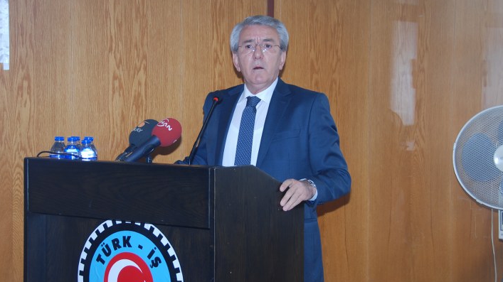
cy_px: 151
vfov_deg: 14.7
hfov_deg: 25.9
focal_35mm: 82
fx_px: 1093
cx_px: 226
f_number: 4.8
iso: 200
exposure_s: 1/60
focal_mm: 46
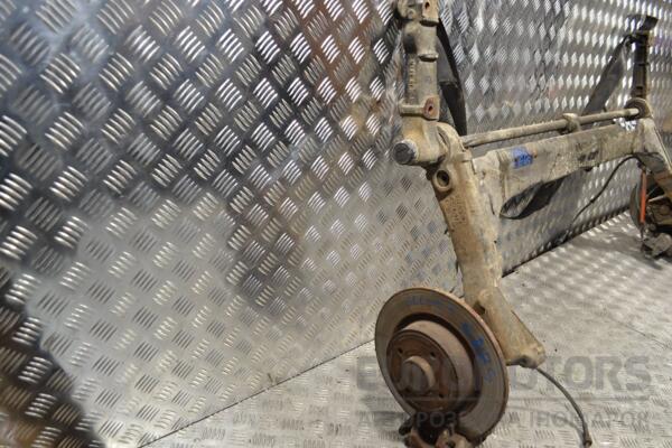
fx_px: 504
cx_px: 336
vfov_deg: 47.9
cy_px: 224
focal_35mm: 27
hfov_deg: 67.4
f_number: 5
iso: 400
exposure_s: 1/100
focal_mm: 18
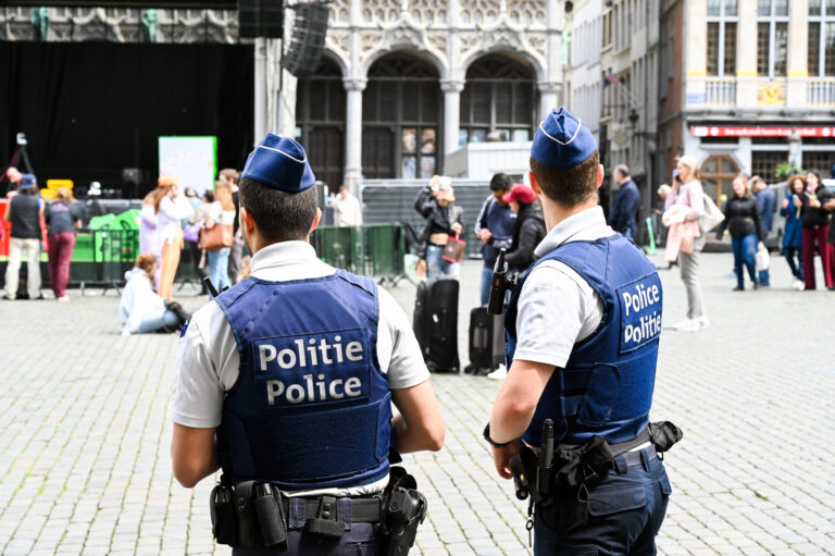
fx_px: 1623
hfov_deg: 28.9
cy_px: 278
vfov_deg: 19.4
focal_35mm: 70
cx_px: 418
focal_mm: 70
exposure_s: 1/160
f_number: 7.1
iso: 320
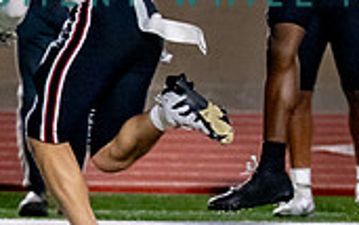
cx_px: -334
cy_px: 66
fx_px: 14142
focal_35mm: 1445
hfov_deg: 1.5
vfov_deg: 0.9
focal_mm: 200
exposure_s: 1/1250
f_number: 2.8
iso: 3200
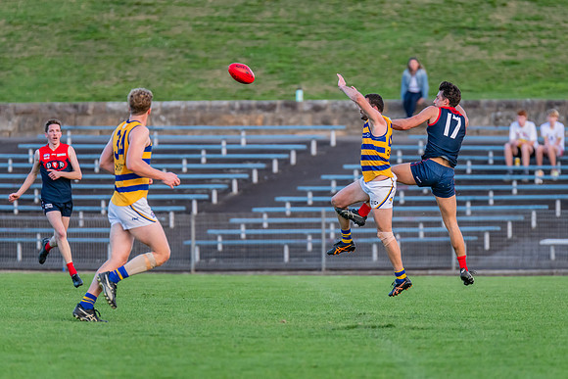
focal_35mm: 433
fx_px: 6828
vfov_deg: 3.2
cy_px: 168
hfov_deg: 4.8
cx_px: 329
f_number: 4
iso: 1600
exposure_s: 1/1250
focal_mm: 360
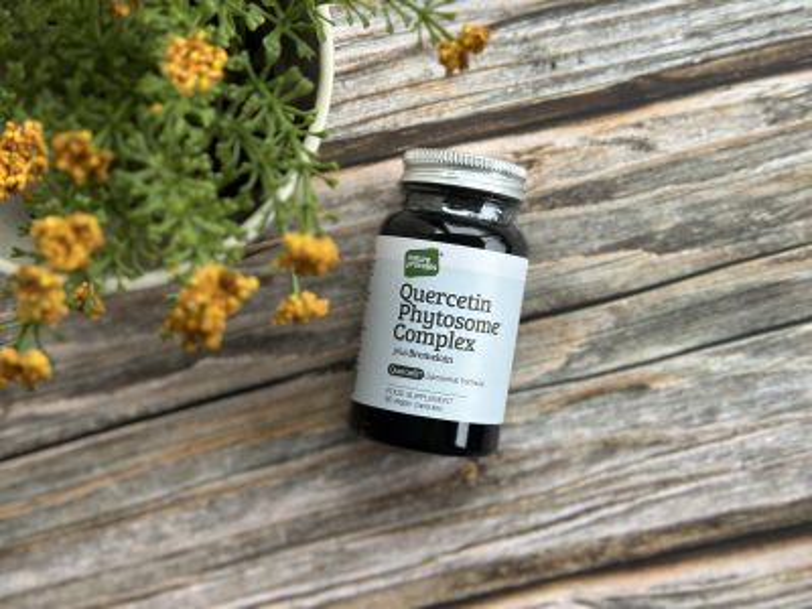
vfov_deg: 30.3
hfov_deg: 39.7
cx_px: 406
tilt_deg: -89.5
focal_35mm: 48
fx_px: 1126
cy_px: 304
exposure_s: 1/121
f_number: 1.78
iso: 64
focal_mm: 6.86
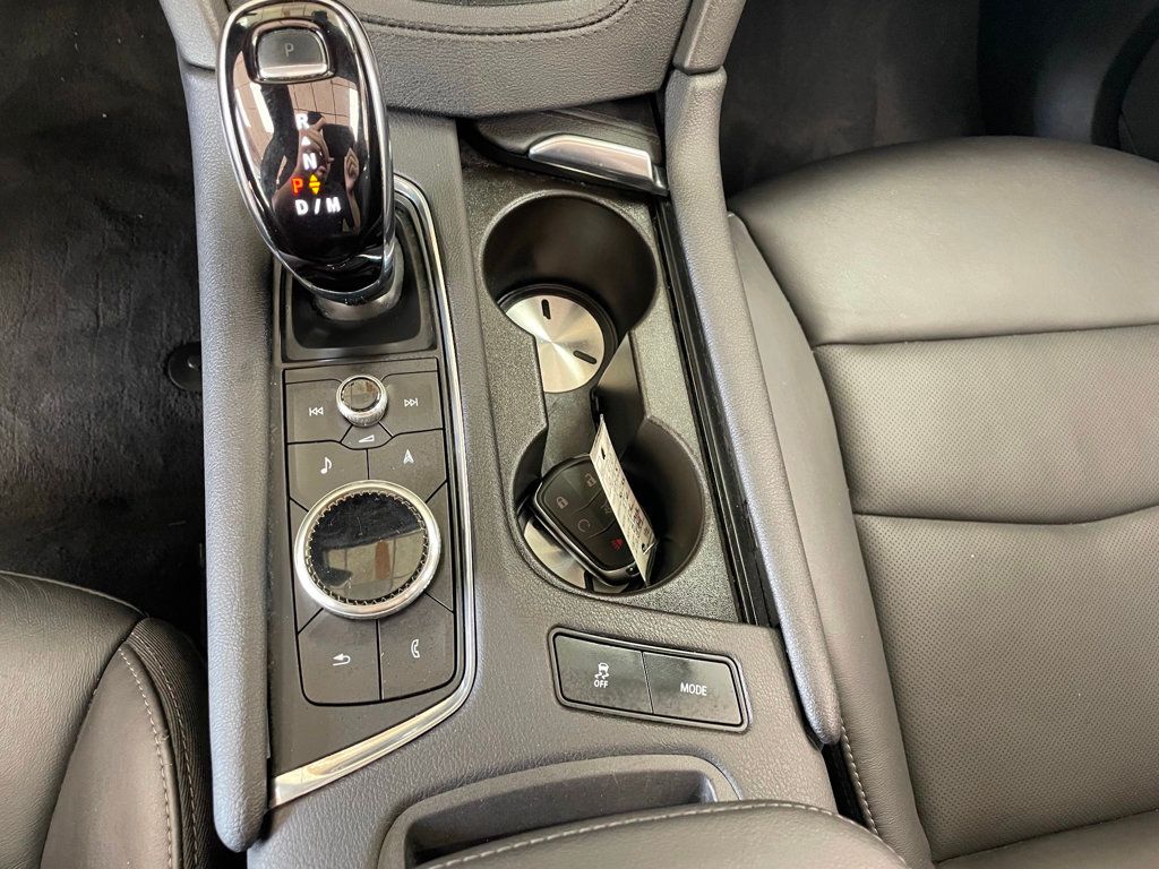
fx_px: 871
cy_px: 434
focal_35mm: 26
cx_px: 580
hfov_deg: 67.3
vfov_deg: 53.1
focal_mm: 4.2
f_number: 1.6
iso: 500
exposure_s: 1/60
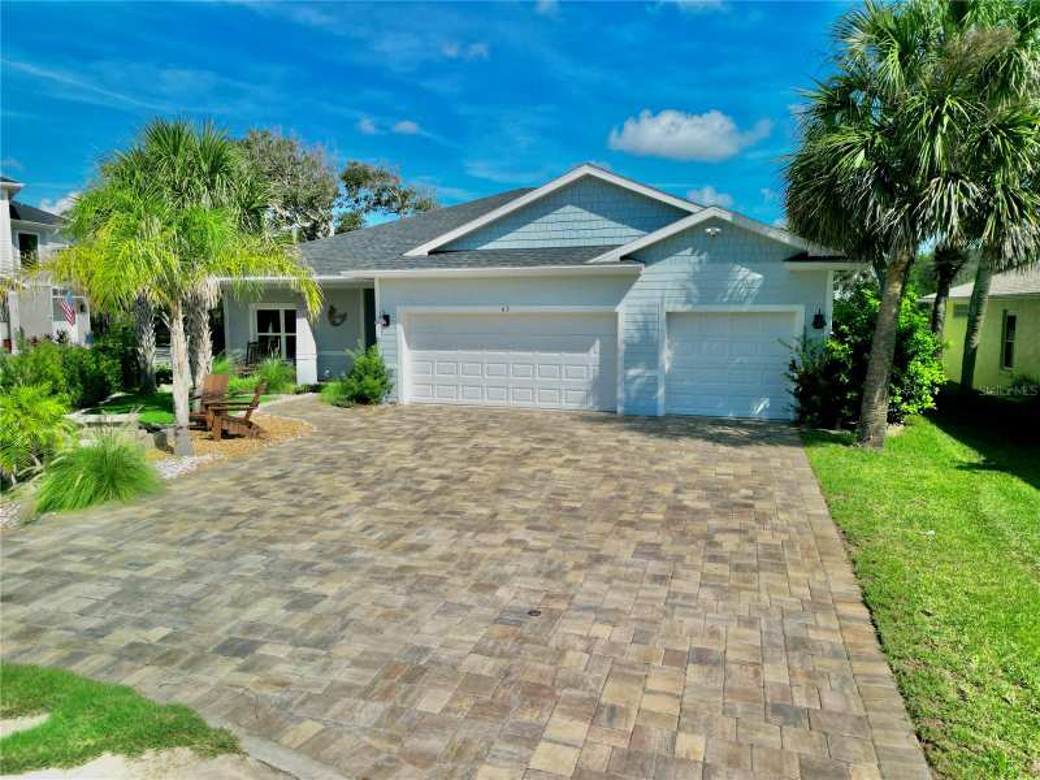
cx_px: 520
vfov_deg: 56.8
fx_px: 721
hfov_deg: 71.6
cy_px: 390
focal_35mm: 24
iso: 110
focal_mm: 6.72
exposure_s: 1/1600
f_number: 1.7
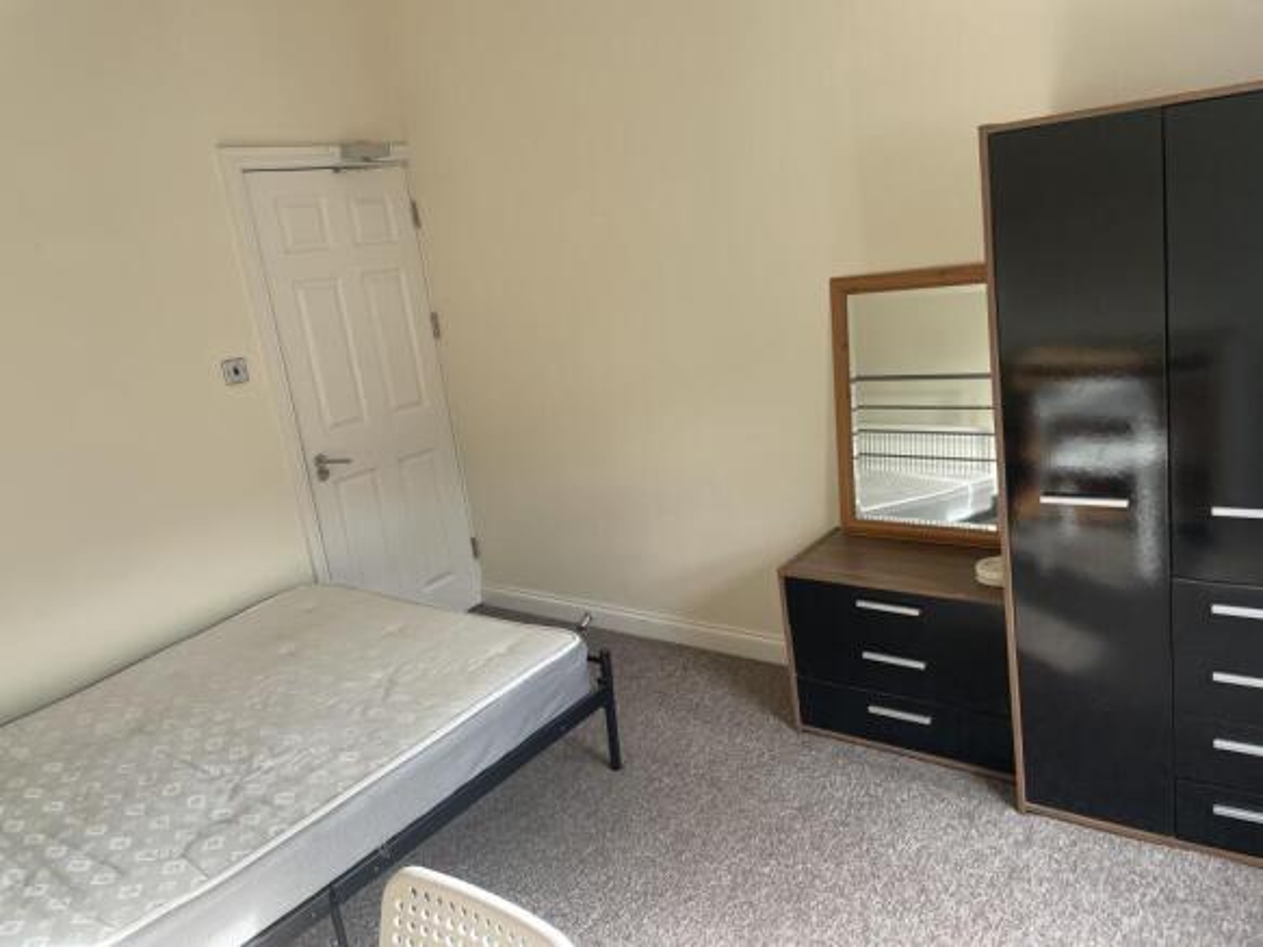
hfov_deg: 67.3
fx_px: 948
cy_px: 474
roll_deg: +7.7
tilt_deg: -12.5
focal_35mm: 26
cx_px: 632
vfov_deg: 53.0
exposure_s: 1/121
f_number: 1.6
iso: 125
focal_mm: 4.2
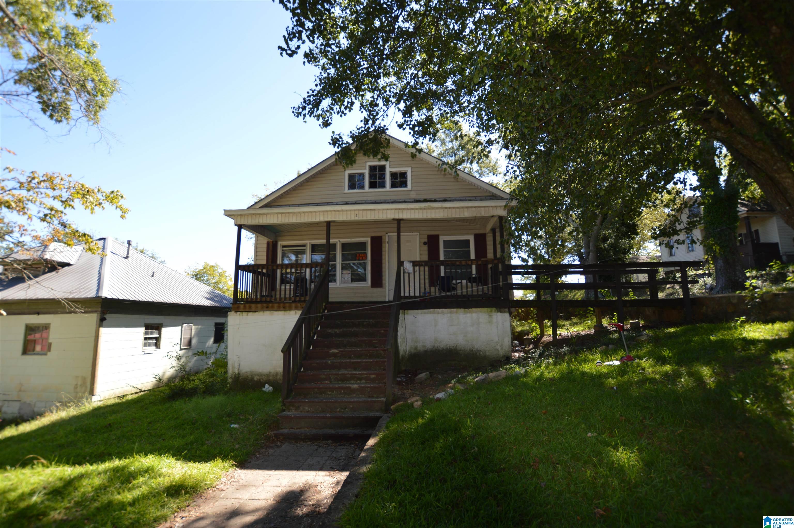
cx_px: 397
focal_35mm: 15
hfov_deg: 100.4
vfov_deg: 77.2
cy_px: 264
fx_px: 331
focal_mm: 10
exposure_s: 1/200
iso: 100
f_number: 4.5
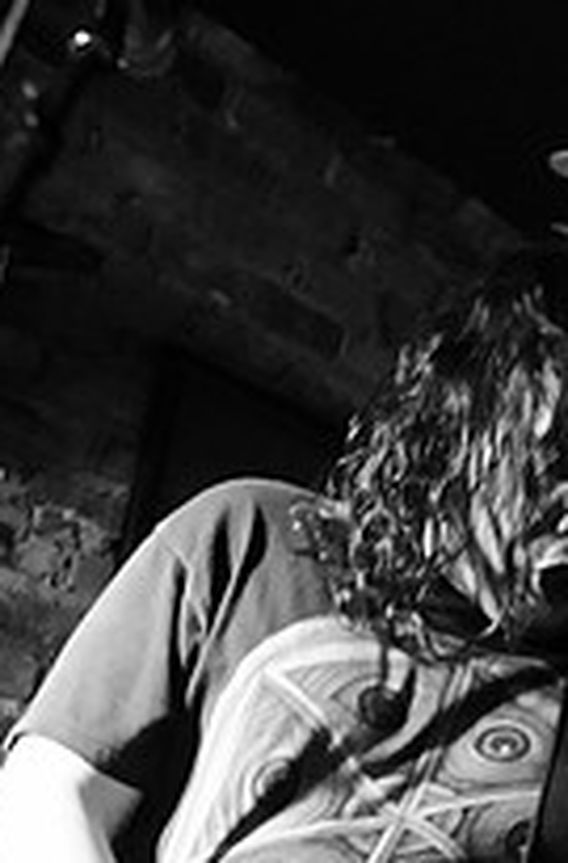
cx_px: 438
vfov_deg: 20.3
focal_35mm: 99
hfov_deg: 13.7
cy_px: 770
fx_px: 2363
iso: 2000
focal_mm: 30
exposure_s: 1/160
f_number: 2.8
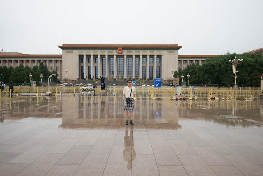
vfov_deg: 57.3
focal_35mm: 22
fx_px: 161
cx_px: 132
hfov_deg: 78.6
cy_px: 88
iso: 200
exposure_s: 1/180
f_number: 4.8
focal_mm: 22
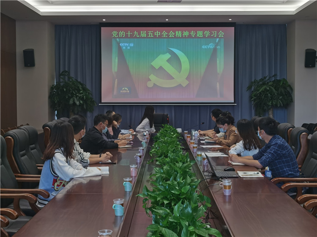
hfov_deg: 32.7
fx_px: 540
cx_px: 158
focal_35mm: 59
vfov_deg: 24.8
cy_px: 118
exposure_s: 1/187
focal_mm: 5.56
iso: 50
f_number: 1.6
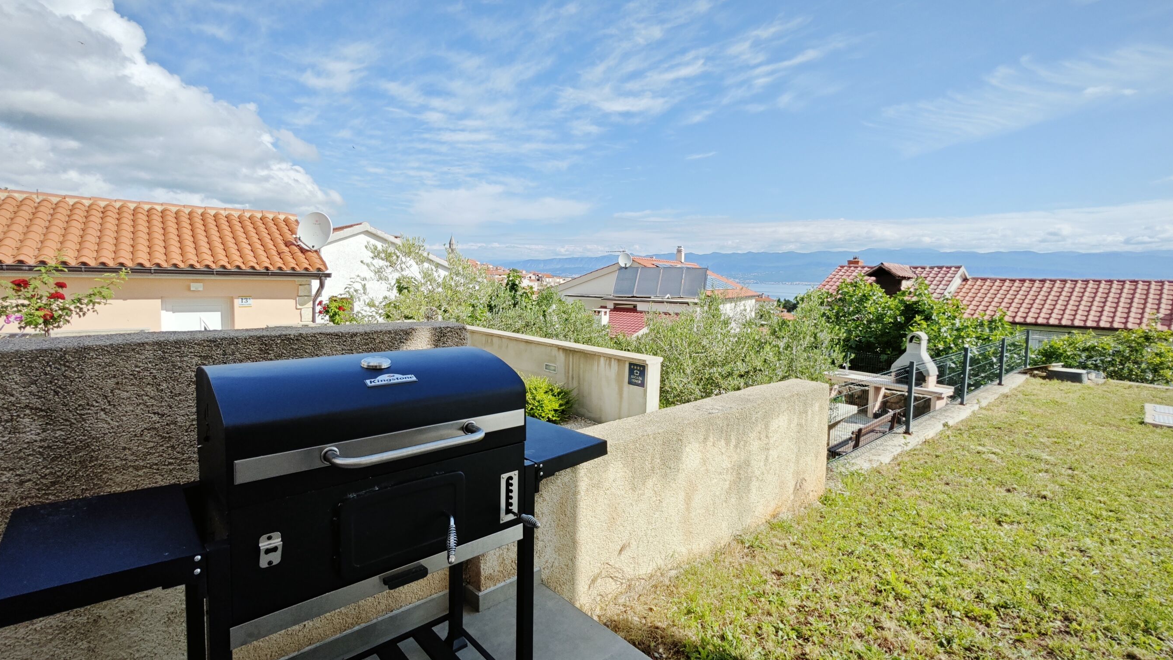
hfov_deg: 95.9
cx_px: 580
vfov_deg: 63.9
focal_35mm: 17
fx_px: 529
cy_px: 311
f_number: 2.2
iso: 50
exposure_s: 1/1486
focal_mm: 1.91
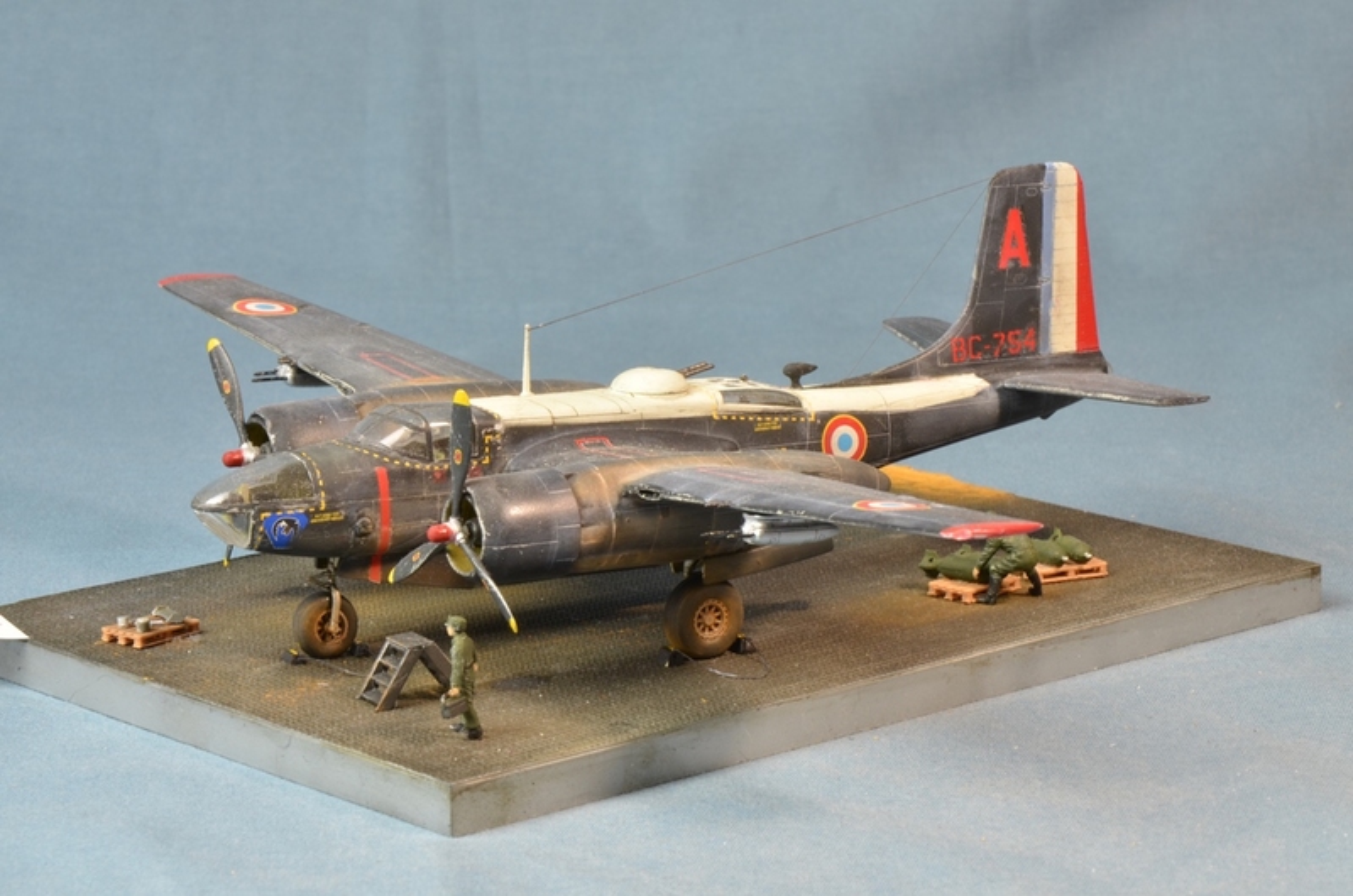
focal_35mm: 135
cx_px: 676
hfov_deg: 15.2
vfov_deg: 10.1
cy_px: 448
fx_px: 5064
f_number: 20
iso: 200
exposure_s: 1/1.3
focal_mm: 90
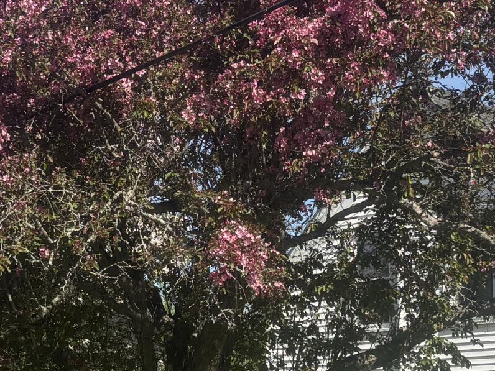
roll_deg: +0.4
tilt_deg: +11.6
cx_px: 216
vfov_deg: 15.1
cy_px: 218
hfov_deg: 20.0
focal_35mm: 98
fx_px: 1401
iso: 50
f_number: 1.6
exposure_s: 1/2242
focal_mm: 5.96
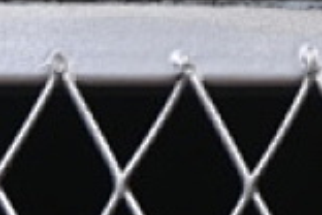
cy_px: -457
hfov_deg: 3.9
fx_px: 4633
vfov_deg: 2.6
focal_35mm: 518
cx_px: 993
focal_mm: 50
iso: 160
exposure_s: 1/80
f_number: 8
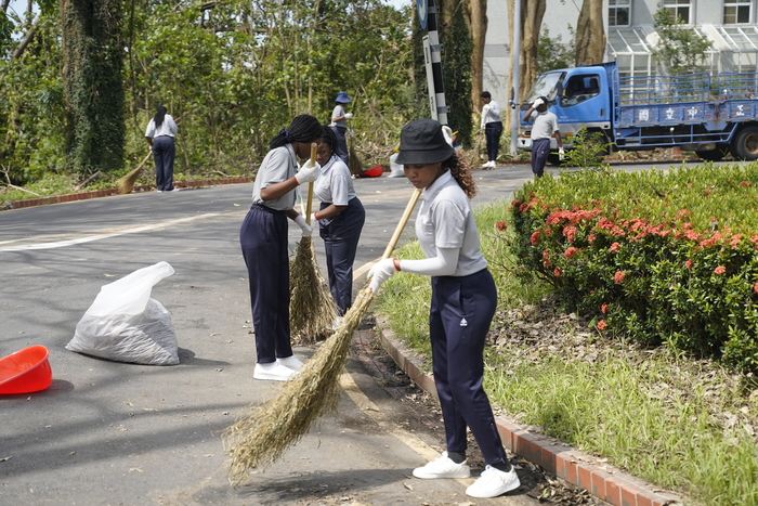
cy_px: 253
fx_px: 1158
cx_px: 379
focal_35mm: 55
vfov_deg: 24.6
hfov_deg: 36.2
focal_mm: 55
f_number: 3.5
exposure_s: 1/8000
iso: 1250
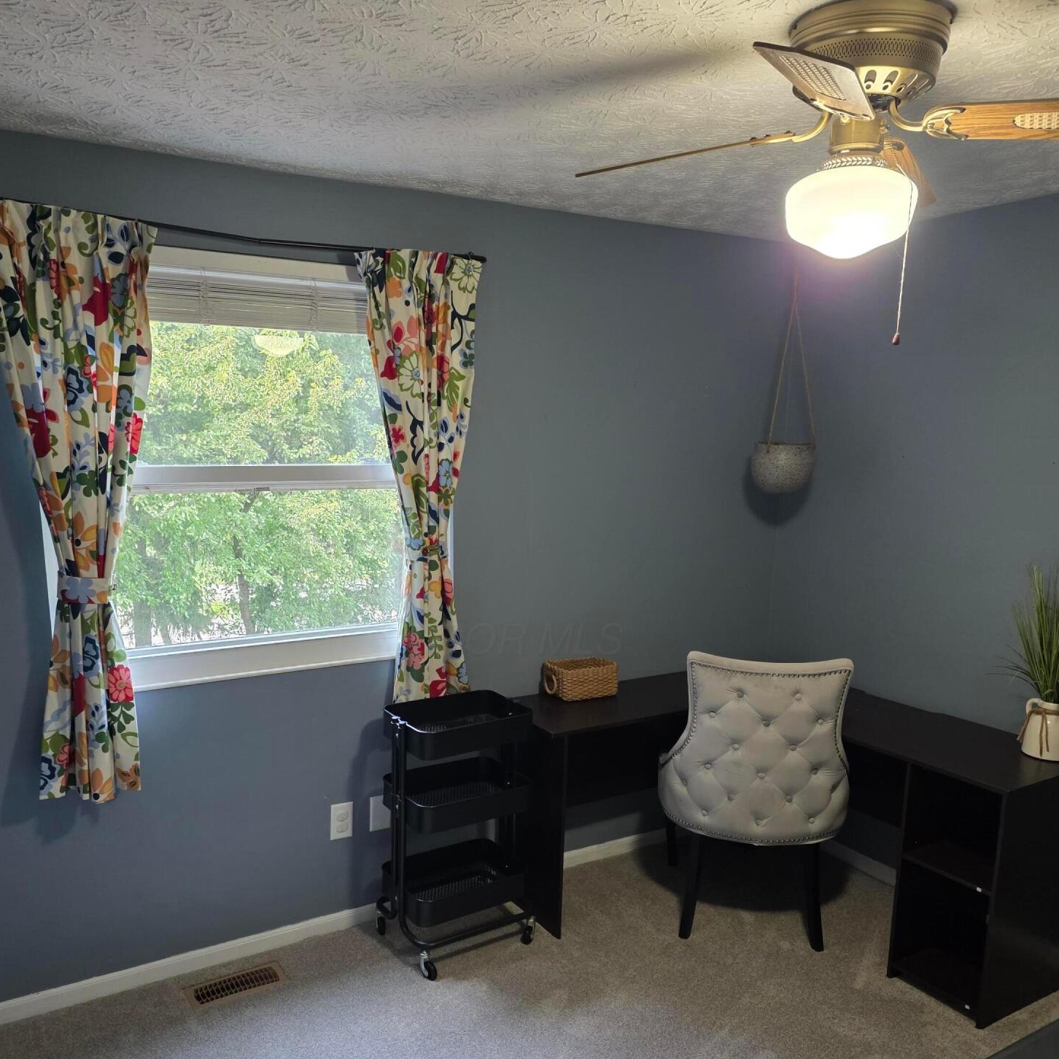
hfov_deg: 57.3
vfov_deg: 56.8
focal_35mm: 28
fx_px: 969
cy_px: 640
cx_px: 515
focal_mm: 6.25
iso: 400
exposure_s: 1/120
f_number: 1.7
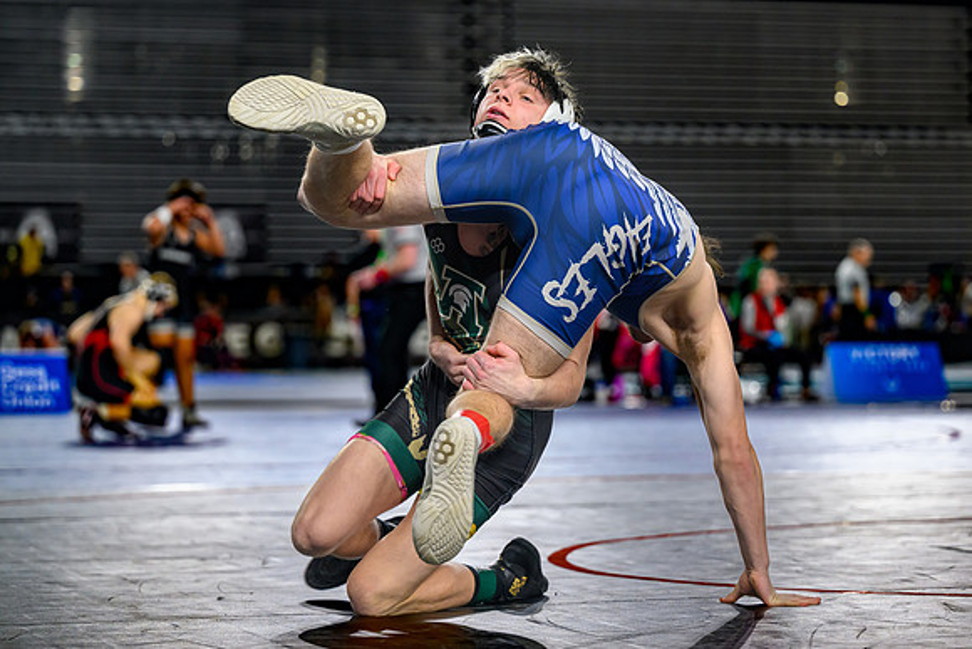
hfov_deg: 18.9
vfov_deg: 12.7
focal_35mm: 108
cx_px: 486
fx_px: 2920
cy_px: 327
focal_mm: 100
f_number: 2.8
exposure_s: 1/800
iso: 2500
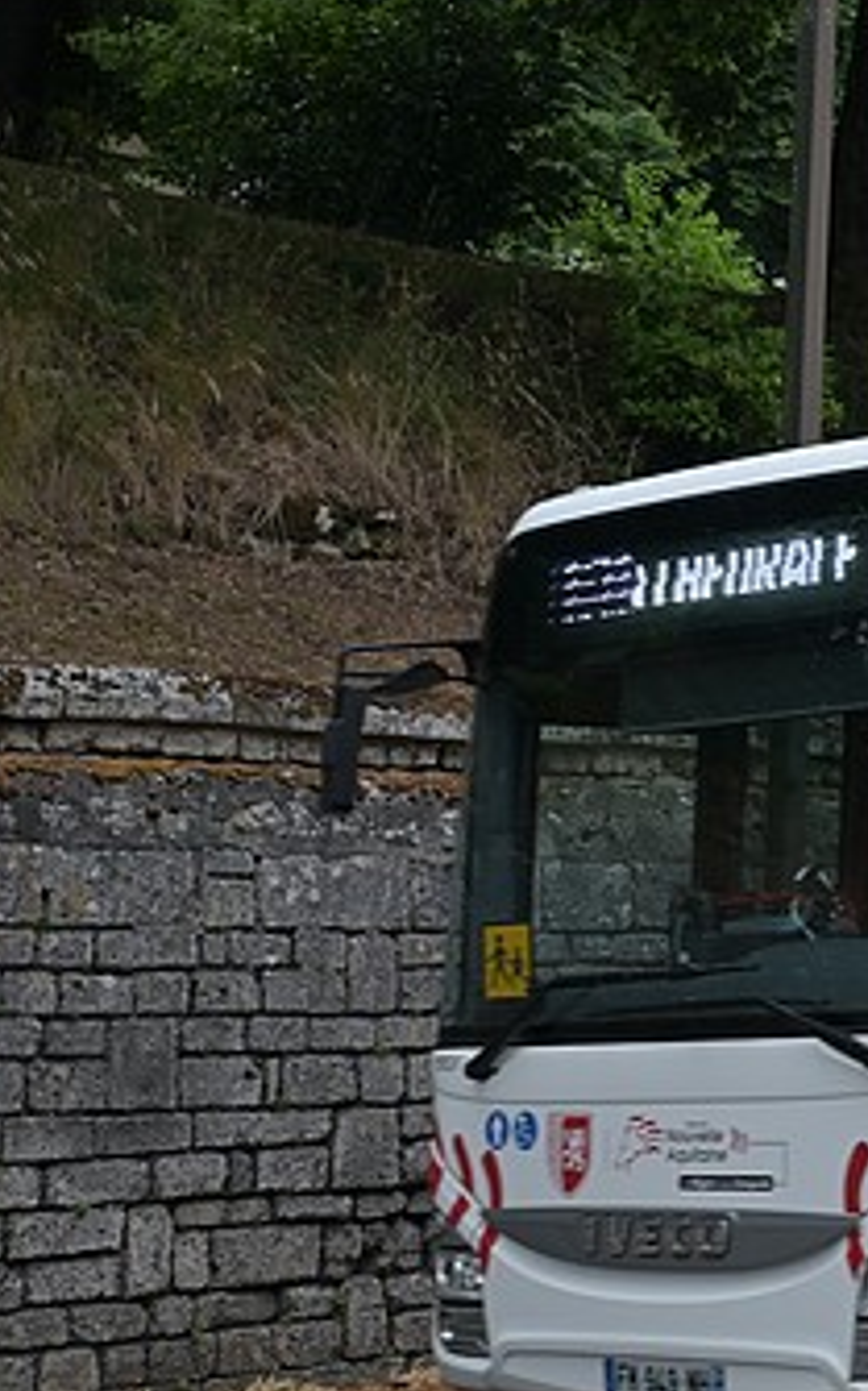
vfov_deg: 22.8
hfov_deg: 13.5
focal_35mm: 91
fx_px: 3457
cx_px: 1271
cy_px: 712
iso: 250
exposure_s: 1/400
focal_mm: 25
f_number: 4.2
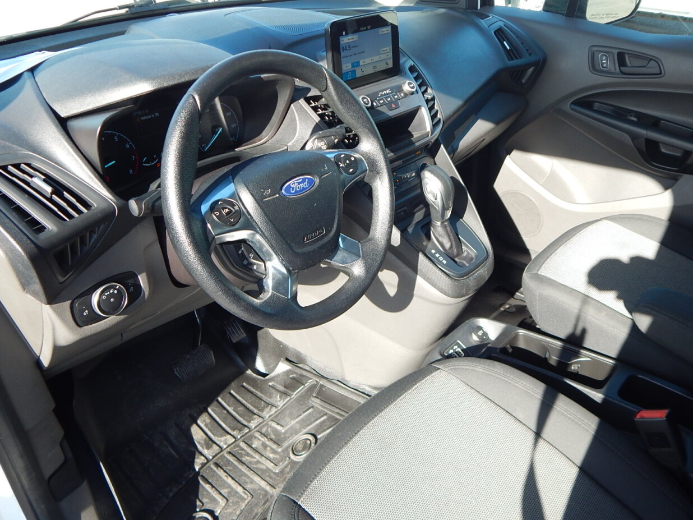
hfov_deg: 61.6
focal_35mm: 29
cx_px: 336
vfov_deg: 48.2
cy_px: 252
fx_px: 581
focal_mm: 5.1
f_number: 3.2
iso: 125
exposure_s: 1/250
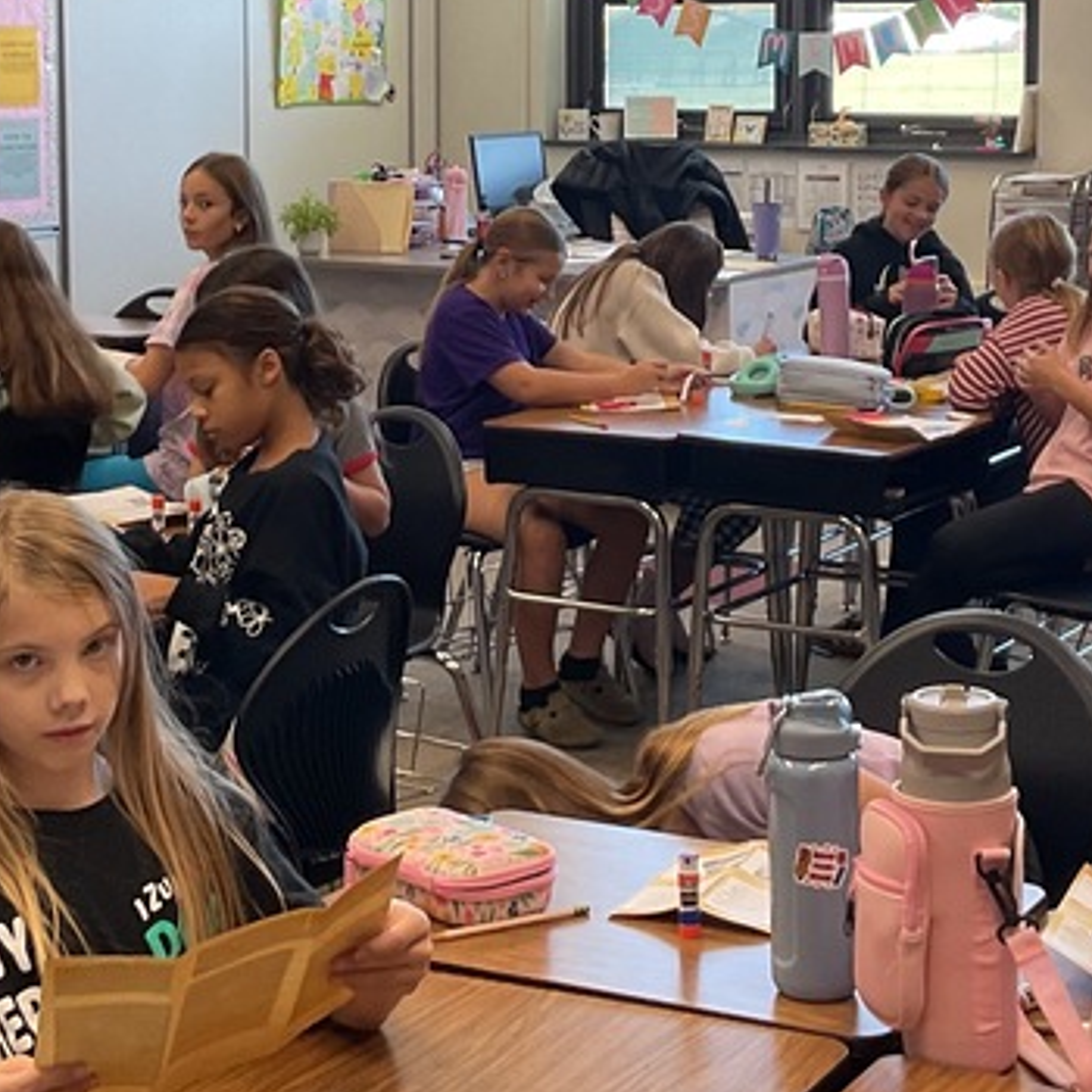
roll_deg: -0.1
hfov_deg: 23.1
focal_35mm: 75
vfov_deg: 22.8
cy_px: 253
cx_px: 509
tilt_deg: -4.3
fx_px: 2677
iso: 50
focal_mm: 3
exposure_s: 1/60
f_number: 1.8
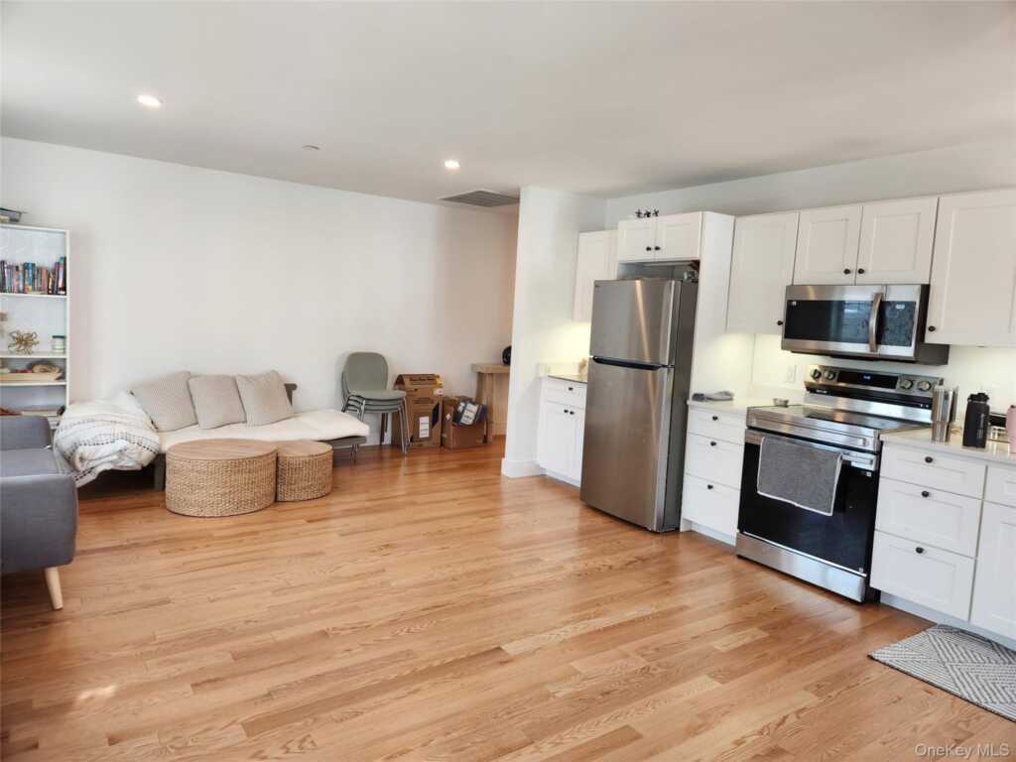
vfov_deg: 58.9
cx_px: 508
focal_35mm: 23
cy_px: 381
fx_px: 675
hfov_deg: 73.9
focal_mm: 5.4
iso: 100
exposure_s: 1/120
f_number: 1.8
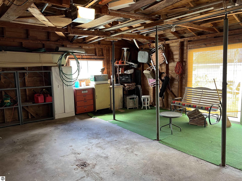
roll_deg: +1.1
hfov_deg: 67.3
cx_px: 121
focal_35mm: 26
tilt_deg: -6.8
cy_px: 90
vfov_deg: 53.1
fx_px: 182
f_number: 1.5
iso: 160
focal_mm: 5.7
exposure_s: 1/60
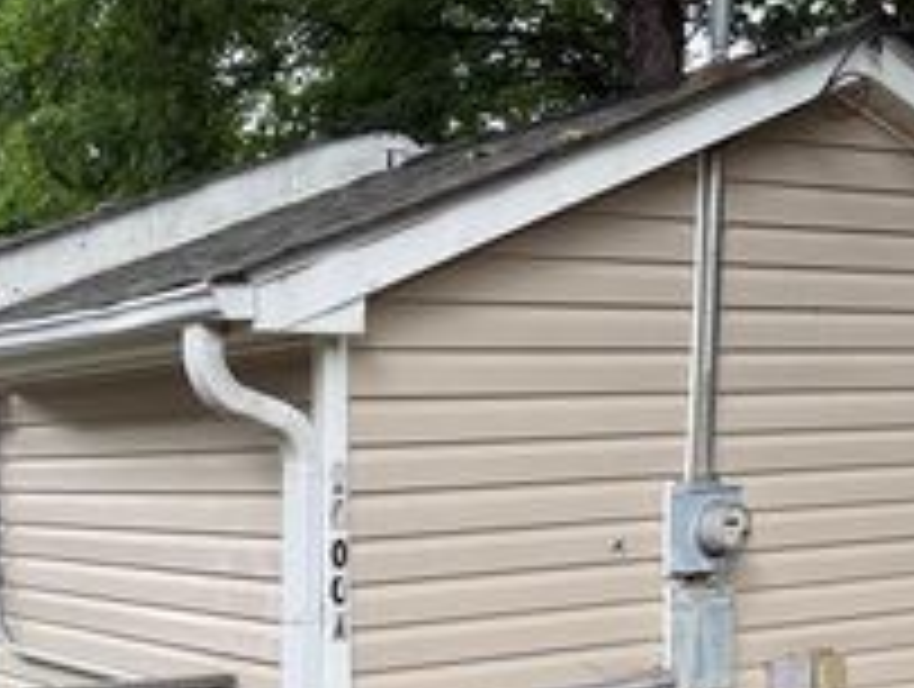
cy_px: 767
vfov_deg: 23.3
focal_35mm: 59
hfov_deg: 32.0
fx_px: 1561
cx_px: 216
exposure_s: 1/181
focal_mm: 6.76
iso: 64
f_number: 1.78
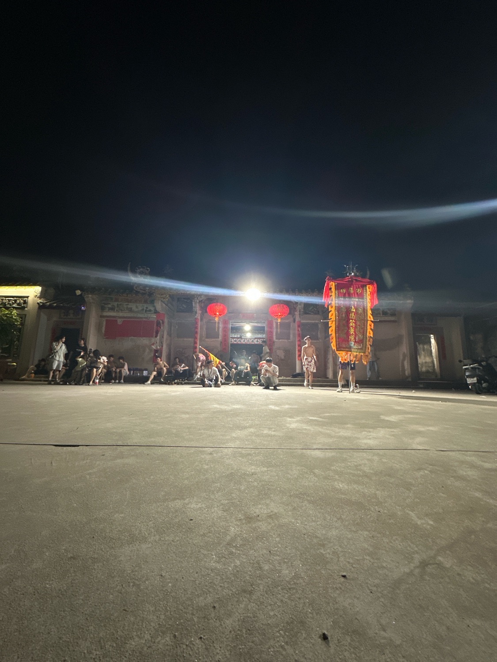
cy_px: 331
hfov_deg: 85.7
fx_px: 268
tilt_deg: +11.8
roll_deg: -0.9
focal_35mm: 14
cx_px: 248
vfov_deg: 102.1
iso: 500
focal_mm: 2.22
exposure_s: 1/50
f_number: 2.2
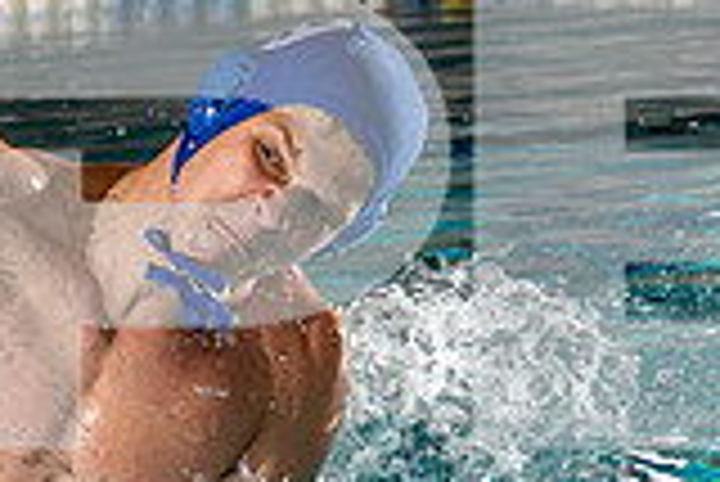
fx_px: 5064
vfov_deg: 5.4
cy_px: 214
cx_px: -153
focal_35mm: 253
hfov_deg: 8.0
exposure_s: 1/250
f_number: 4
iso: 100
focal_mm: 70
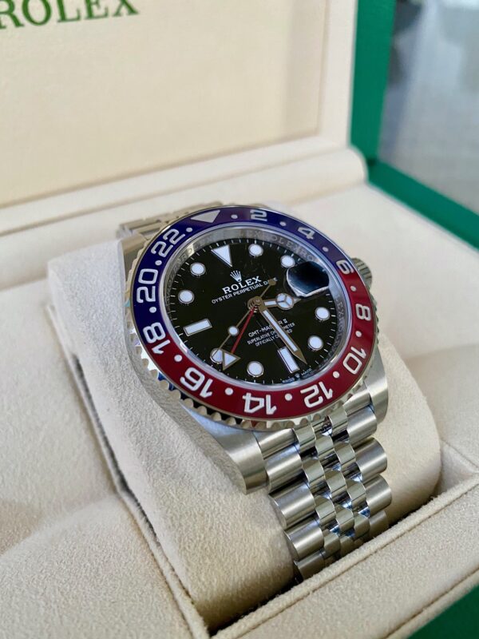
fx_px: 480
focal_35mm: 26
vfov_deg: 67.3
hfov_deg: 53.1
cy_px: 320
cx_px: 240
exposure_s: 1/60
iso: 250
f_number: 1.8
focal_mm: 4.25
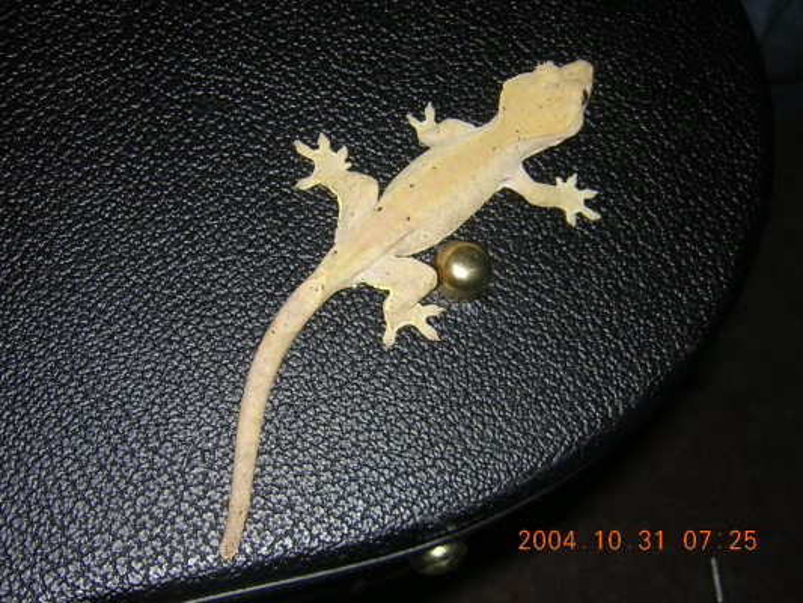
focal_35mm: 40
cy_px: 302
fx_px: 928
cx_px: 402
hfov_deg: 46.8
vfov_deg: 36.0
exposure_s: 1/60.1
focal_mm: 5.2
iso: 100
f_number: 5.4
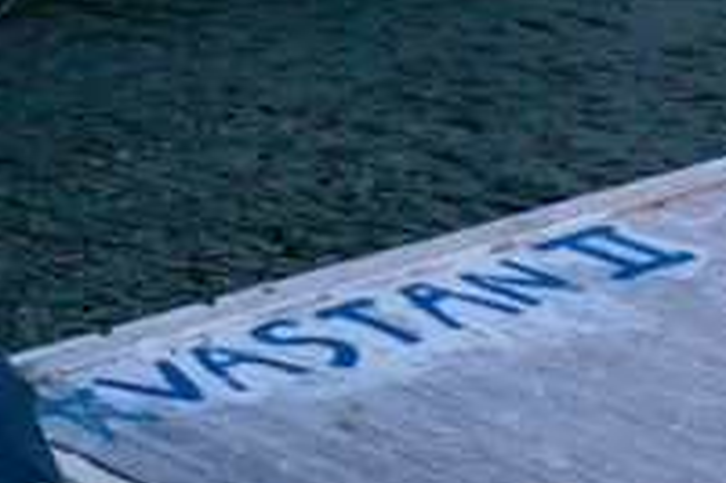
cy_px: -176
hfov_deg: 10.4
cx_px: -817
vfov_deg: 7.6
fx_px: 3607
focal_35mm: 179
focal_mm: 10.26
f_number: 4
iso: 100
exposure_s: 1/1000
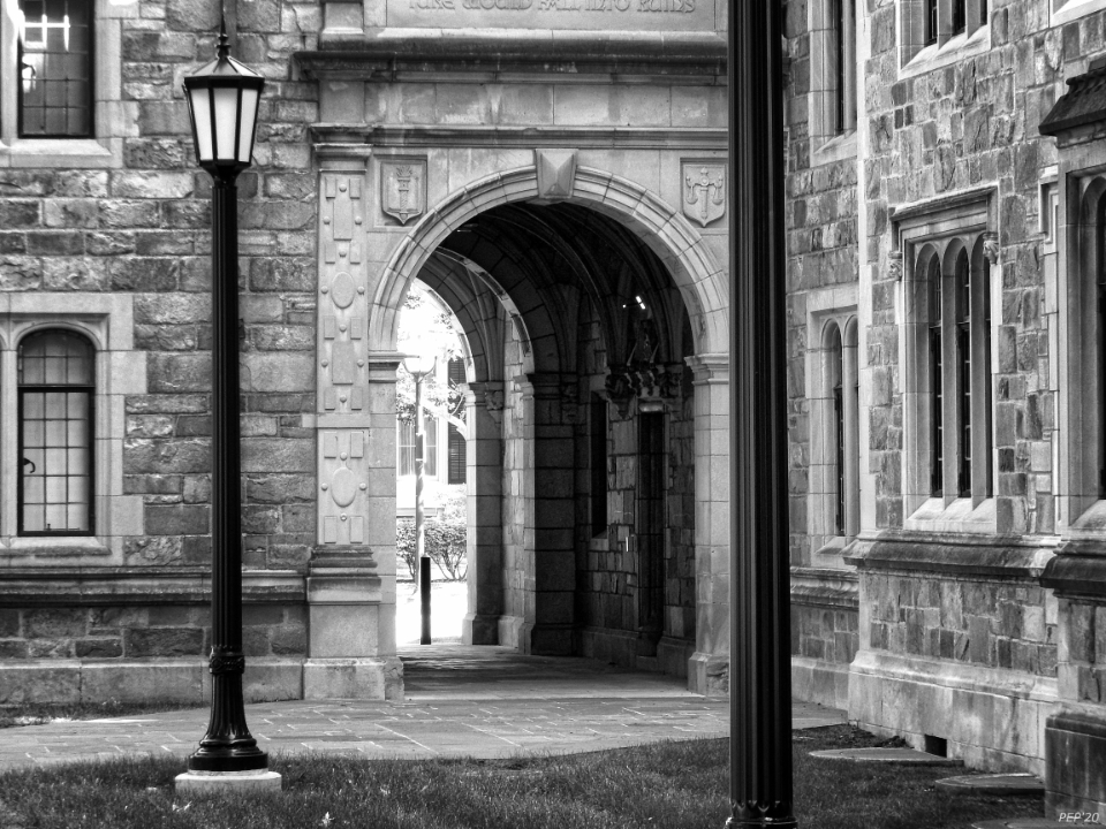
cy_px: 414
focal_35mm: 142
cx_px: 553
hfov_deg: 13.9
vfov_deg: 10.4
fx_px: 4537
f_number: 4.9
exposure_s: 1/30
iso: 125
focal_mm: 25.3
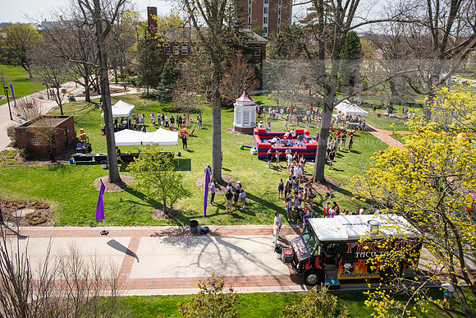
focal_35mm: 28
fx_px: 370
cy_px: 159
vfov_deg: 46.4
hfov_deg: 65.5
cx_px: 238
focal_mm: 28
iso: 100
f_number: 4
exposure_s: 1/400
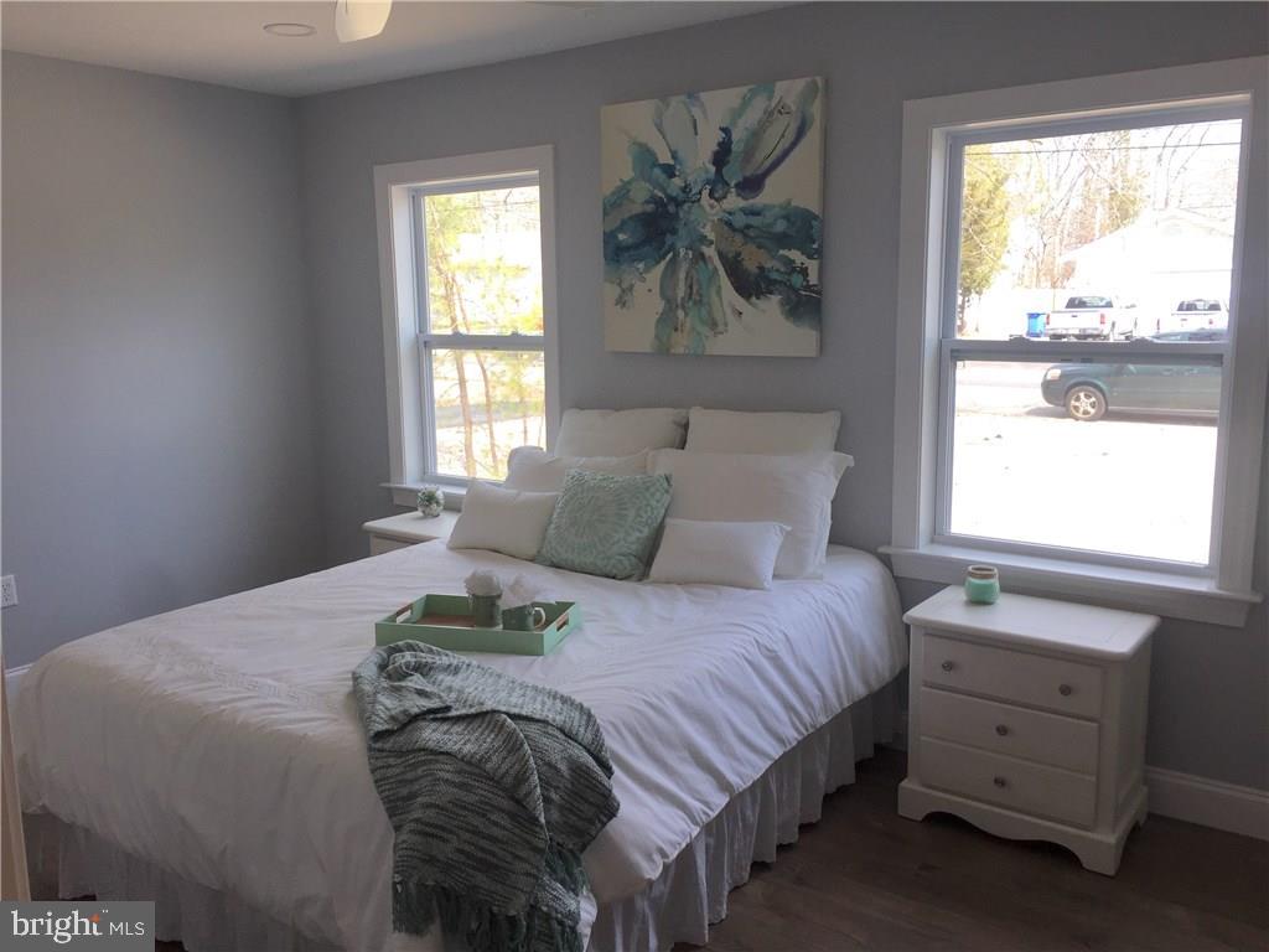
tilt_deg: -9.0
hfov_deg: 61.7
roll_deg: +0.4
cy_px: 476
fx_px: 1063
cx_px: 634
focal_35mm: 29
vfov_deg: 48.2
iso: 32
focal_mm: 4.15
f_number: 2.2
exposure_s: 1/139
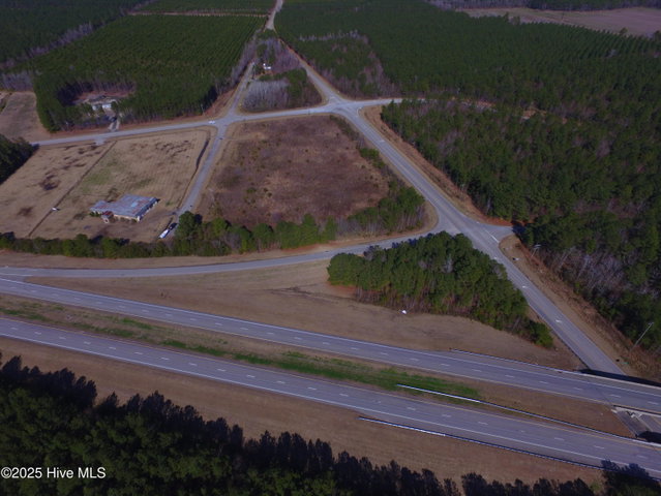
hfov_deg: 81.7
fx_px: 382
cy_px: 248
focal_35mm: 20
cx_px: 330
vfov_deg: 66.0
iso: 100
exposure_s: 1/2188
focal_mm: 3.61
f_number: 2.8
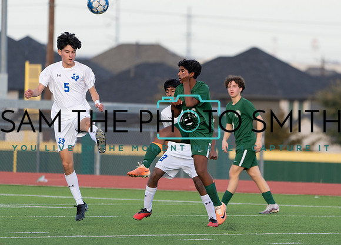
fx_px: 4833
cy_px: 145
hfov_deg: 4.0
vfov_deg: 2.9
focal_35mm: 498
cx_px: 217
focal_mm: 400
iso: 800
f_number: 5.6
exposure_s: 1/1250
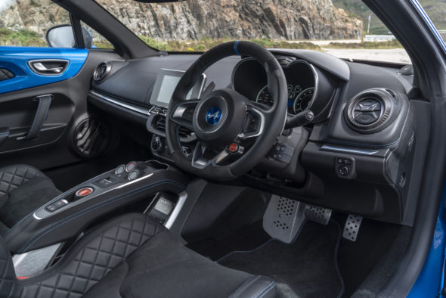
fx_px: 384
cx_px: 223
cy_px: 149
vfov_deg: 42.4
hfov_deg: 60.3
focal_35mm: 31
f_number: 11
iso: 100
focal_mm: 31
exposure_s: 1/6
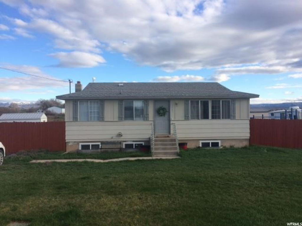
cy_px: 113
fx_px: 253
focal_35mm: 29
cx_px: 151
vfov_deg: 48.2
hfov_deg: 61.7
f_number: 2.2
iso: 32
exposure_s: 1/1080
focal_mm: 4.15
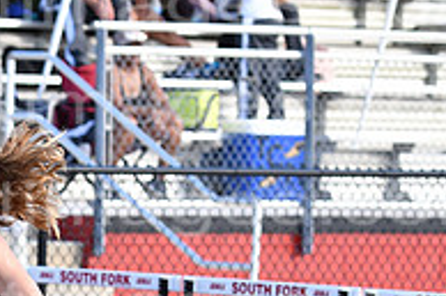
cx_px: -7
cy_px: 359
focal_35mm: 440
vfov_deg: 3.1
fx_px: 5446
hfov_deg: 4.7
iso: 800
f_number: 5.6
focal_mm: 98
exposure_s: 1/2000
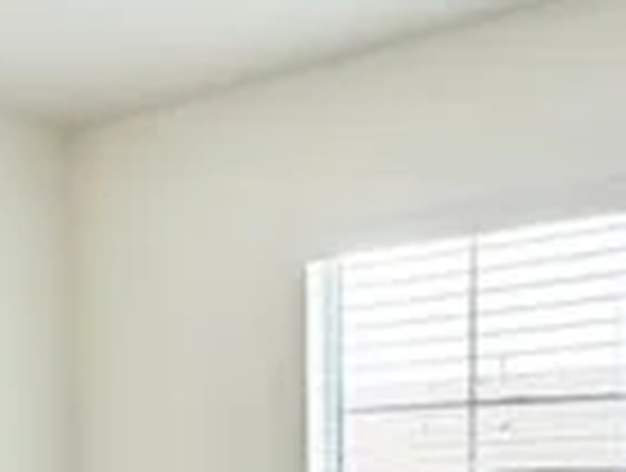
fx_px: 1360
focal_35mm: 75
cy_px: 566
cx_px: 146
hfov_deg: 25.6
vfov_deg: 18.7
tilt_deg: -2.9
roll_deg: +1.5
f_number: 2.2
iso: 64
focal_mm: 2.22
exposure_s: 1/127
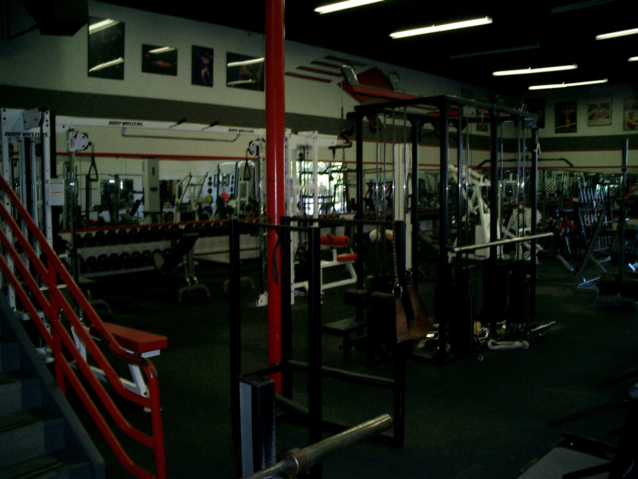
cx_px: 319
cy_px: 240
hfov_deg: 52.6
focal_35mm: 35
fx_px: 645
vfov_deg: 40.7
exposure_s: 1/40
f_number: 4.2
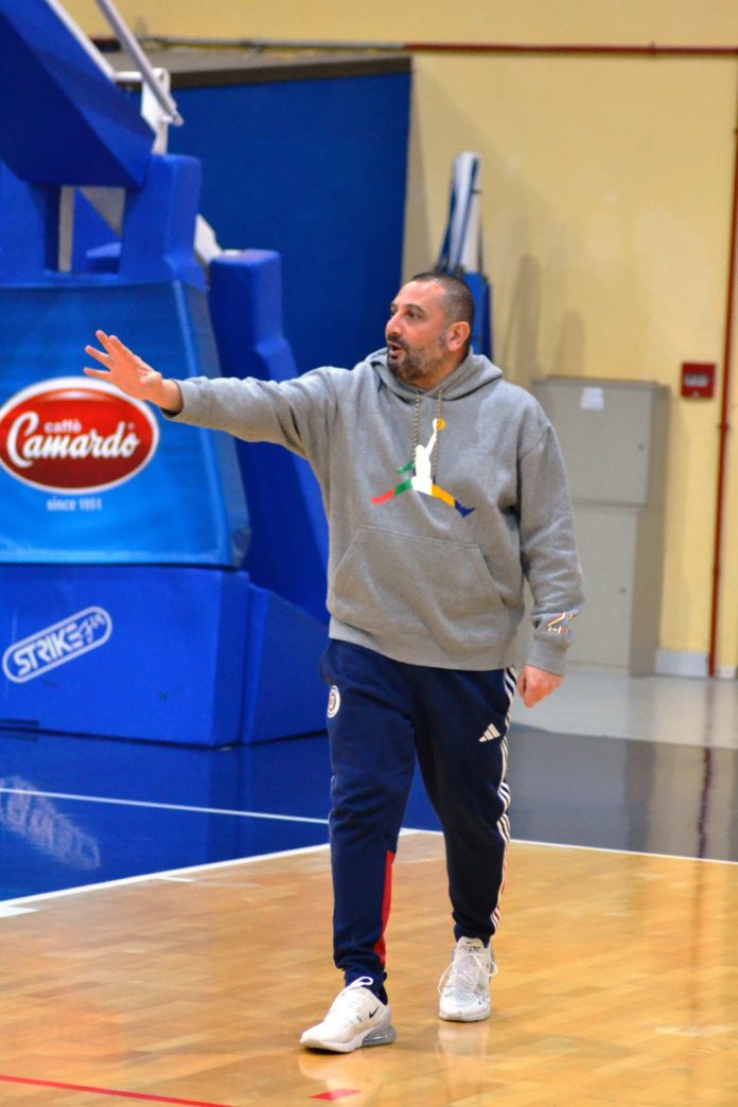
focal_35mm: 135
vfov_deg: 15.2
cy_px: 554
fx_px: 4151
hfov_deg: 10.2
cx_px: 369
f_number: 4
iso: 3200
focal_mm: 90
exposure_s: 1/250
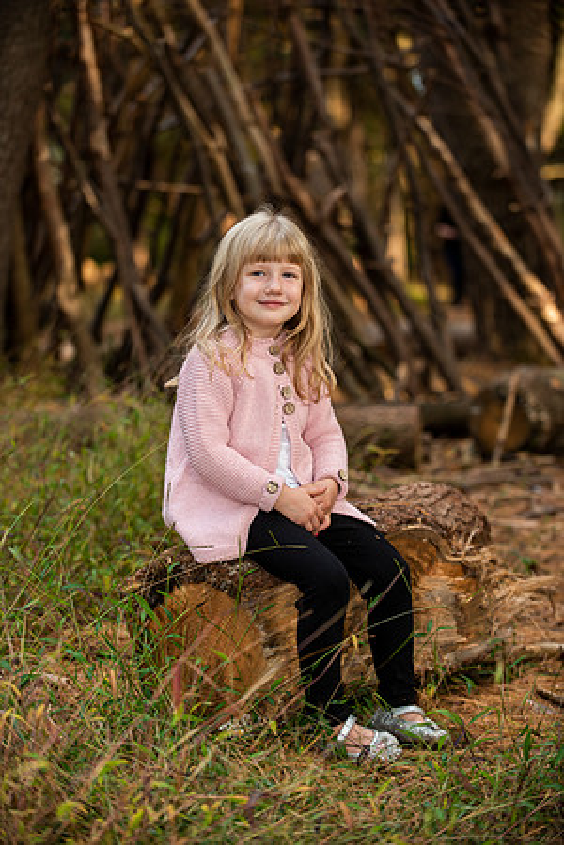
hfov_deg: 13.4
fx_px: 2397
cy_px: 422
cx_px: 282
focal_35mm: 102
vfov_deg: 20.0
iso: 250
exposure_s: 1/60
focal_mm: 102
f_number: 3.5
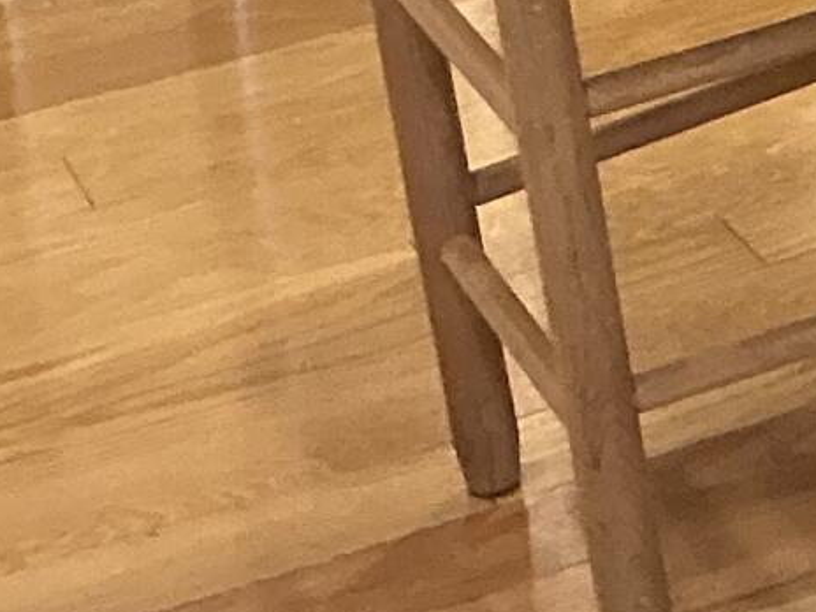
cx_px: 2068
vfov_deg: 7.4
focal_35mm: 181
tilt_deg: -9.5
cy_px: -1097
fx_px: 4267
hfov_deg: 9.5
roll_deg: +3.2
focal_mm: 3
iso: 125
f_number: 1.8
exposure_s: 1/60
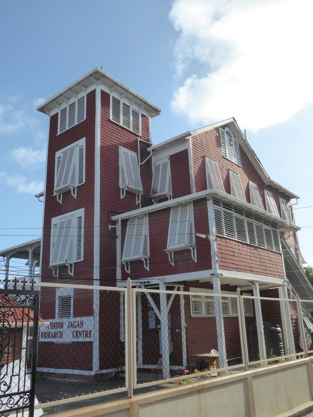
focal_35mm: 32
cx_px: 156
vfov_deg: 56.8
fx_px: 386
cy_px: 208
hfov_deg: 44.2
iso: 160
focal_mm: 5.4
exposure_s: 1/800
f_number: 3.5
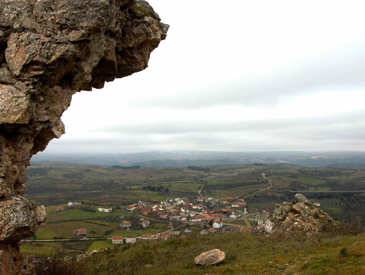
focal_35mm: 39
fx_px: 412
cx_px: 182
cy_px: 138
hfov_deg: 47.8
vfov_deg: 36.9
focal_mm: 8
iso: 100
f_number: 4.8
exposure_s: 1/325
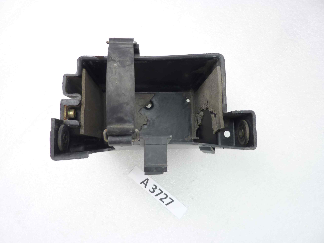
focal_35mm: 25
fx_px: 234
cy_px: 122
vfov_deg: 54.9
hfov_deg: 69.4
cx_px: 162
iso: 80
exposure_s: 1/8
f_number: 3.3
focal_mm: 4.1
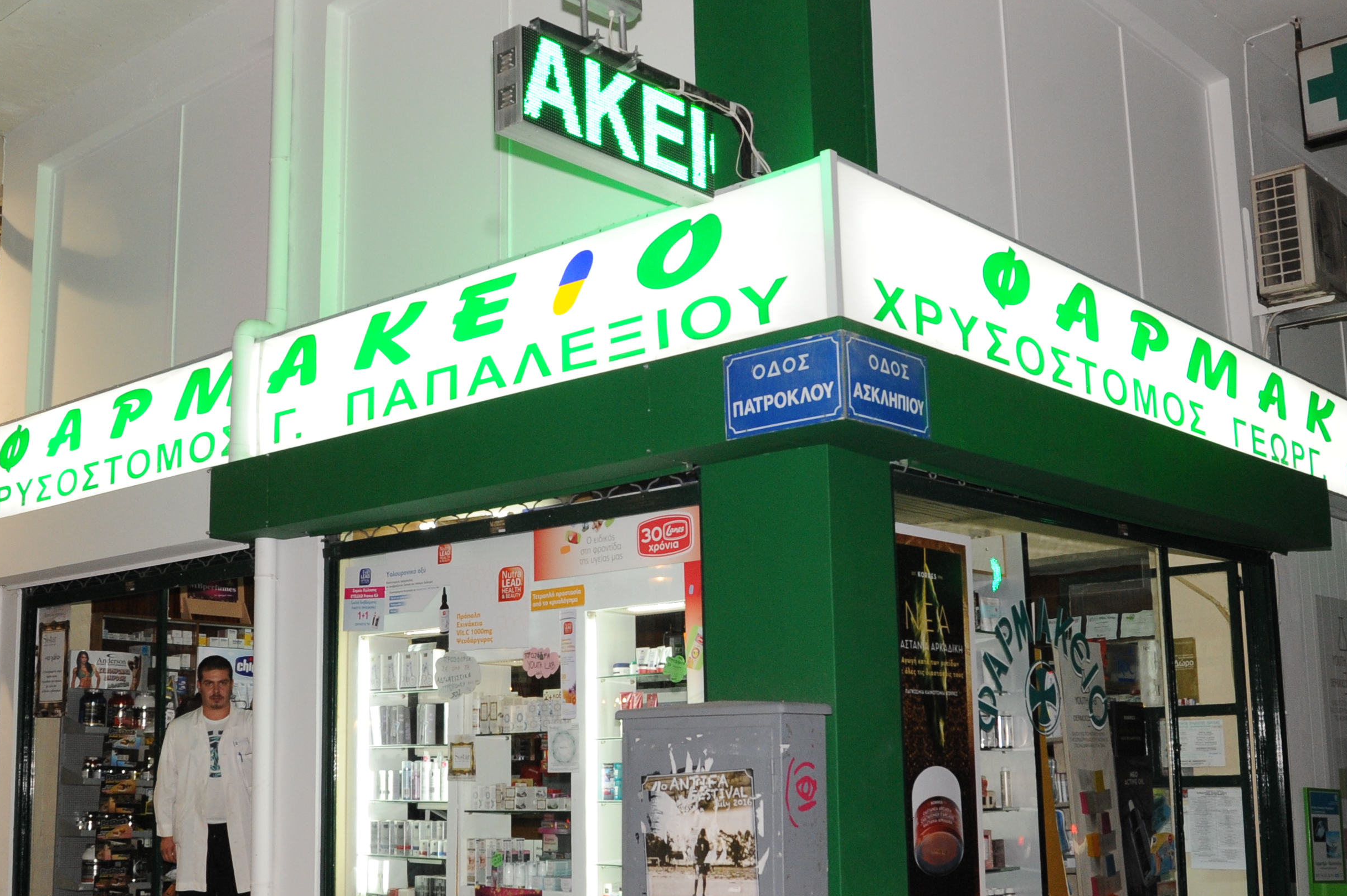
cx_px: 578
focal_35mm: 42
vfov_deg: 31.8
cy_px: 498
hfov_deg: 46.3
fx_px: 1570
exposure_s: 1/80
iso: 1600
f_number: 8
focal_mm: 24
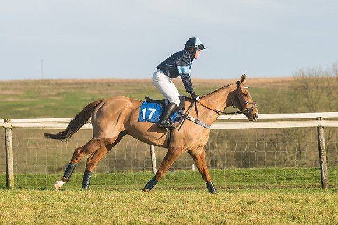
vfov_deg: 5.9
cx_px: 169
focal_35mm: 232
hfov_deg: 8.9
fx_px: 2177
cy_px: 112
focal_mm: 155
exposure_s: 1/5000
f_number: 5
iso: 400
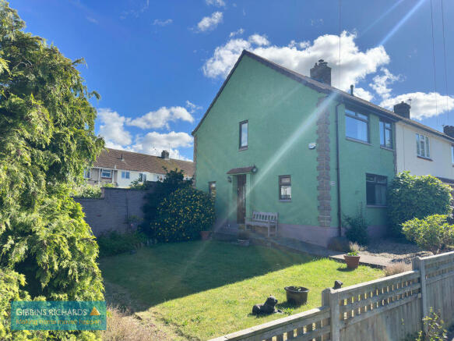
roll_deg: -0.9
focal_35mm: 24
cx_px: 227
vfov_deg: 56.8
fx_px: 315
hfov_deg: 71.6
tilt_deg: +5.7
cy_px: 170
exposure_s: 1/4854
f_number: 1.78
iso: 100
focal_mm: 6.86
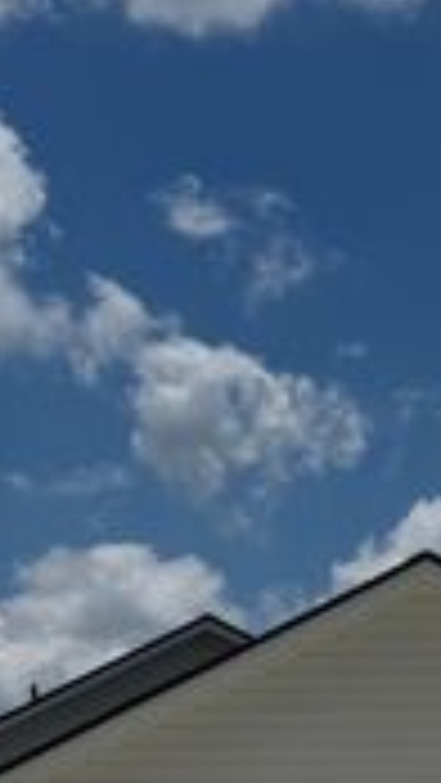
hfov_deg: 12.1
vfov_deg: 20.0
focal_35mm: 100
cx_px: 310
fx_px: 2077
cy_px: 938
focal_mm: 6.76
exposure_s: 1/12346
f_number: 1.78
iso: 64
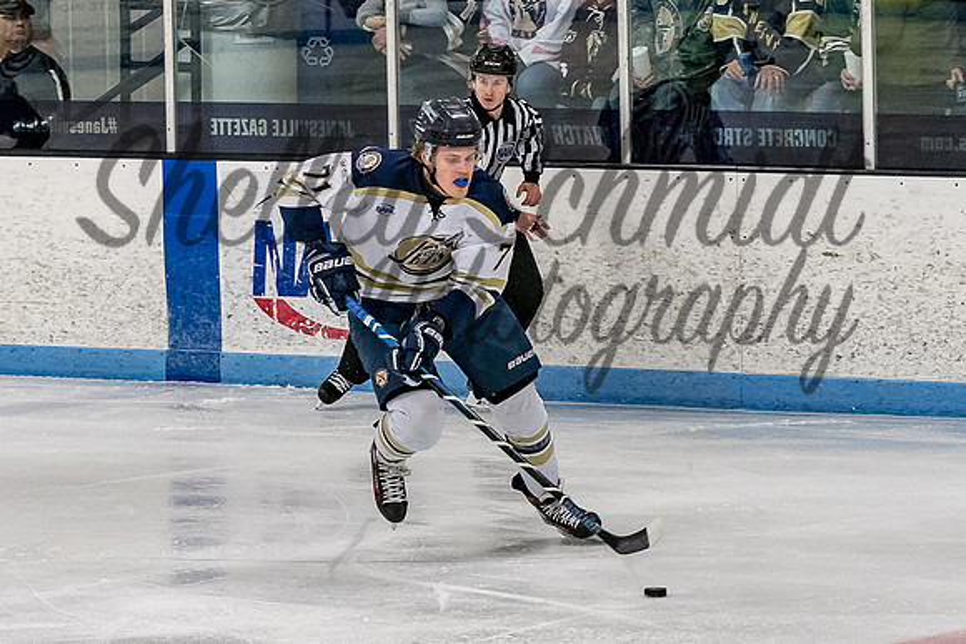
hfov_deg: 7.7
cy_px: 305
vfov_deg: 5.1
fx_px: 7220
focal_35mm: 269
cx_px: 484
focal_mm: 92
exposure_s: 1/800
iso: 2000
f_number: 4
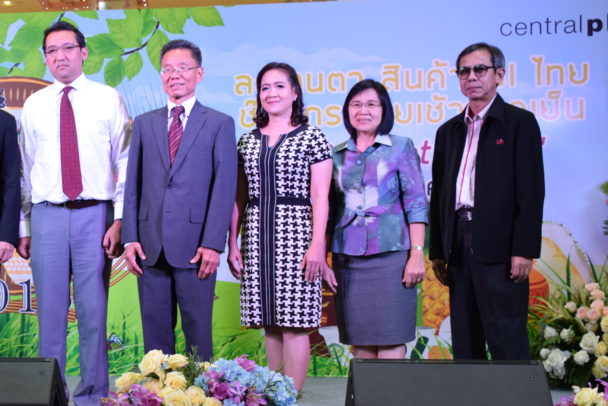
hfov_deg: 31.7
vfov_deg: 21.9
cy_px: 241
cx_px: 137
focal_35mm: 62
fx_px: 1047
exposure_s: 1/100
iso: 800
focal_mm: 26
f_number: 5.6
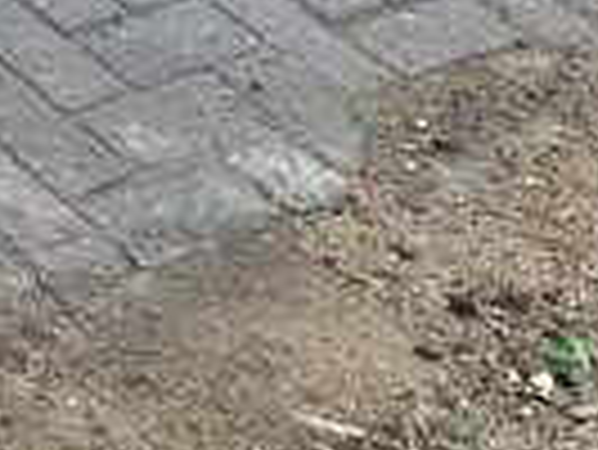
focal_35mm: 125
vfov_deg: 11.0
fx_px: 2161
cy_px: -382
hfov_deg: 12.7
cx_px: -773
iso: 64
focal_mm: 4.25
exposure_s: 1/121
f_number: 1.8
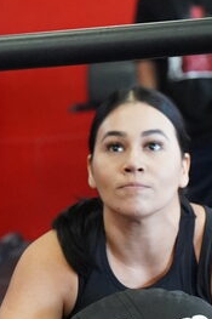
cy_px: 267
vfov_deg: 9.1
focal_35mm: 226
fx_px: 1999
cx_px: 139
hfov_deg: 6.1
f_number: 2.8
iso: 5000
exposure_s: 1/200
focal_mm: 44
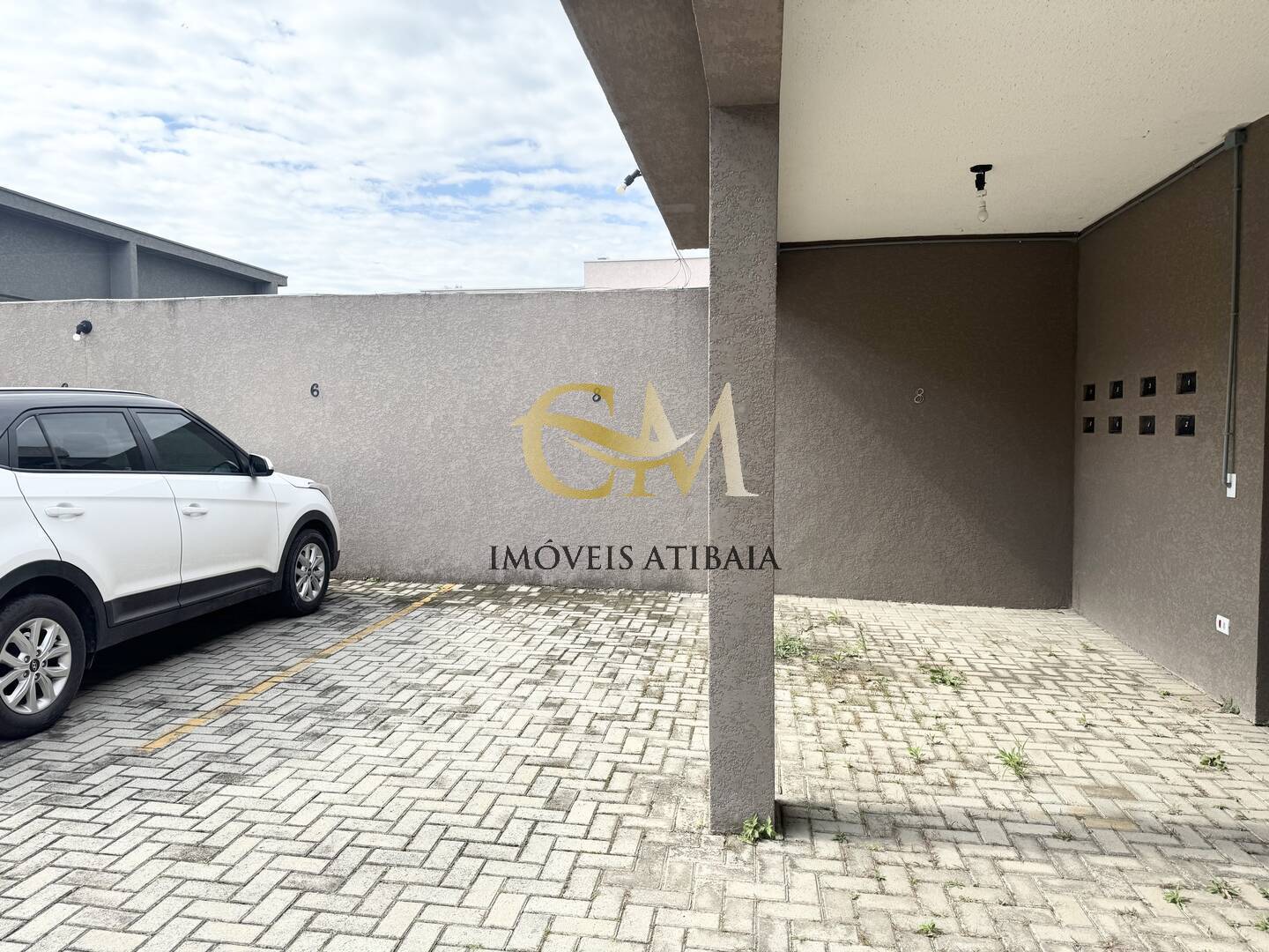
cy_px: 476
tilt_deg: -3.1
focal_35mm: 24
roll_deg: -2.1
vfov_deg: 56.8
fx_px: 880
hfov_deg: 71.6
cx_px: 634
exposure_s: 1/2105
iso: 80
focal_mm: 6.76
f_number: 1.78
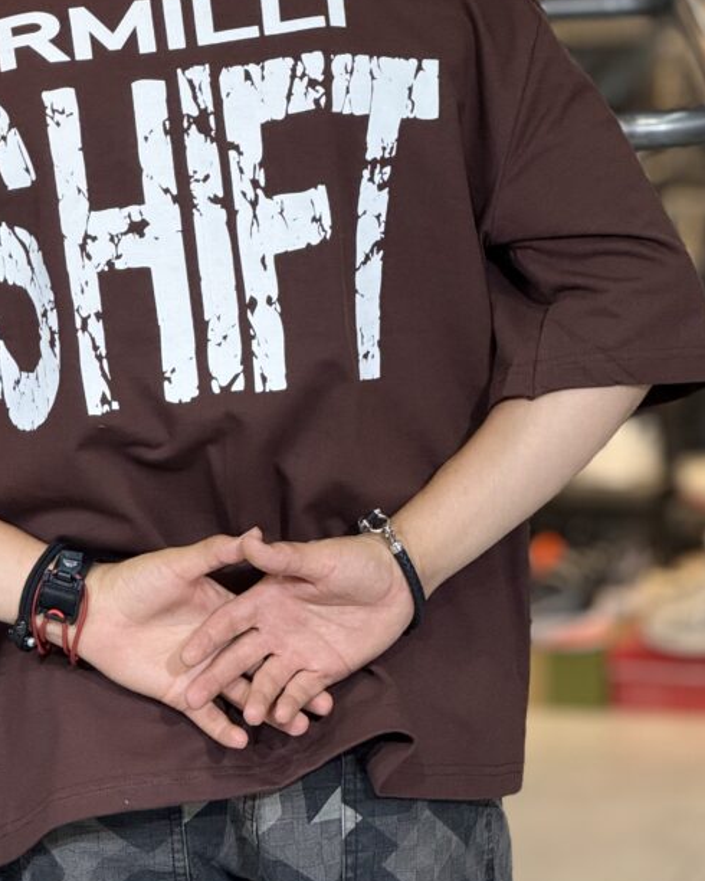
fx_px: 5109
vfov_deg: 9.8
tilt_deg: -6.4
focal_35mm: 196
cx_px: 201
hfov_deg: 7.9
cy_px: 233
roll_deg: +1.4
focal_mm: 15.66
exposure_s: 1/100
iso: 160
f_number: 2.8
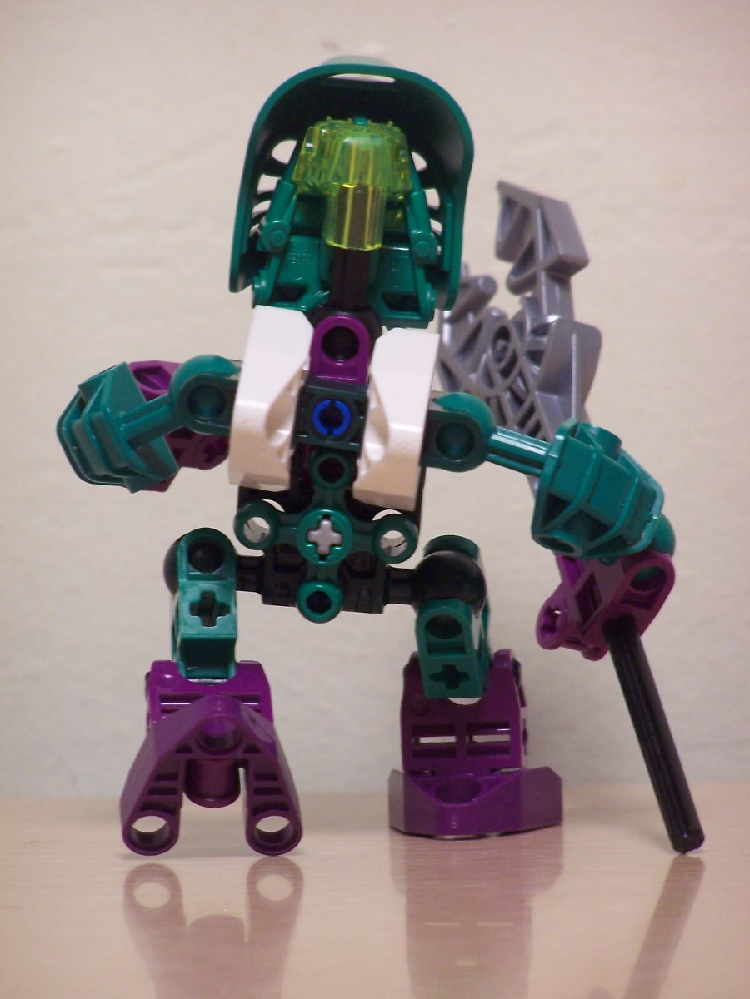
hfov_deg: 4.2
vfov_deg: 5.6
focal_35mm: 357
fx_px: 10313
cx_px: 375
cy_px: 500
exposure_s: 1/10
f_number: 3.6
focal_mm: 59.2
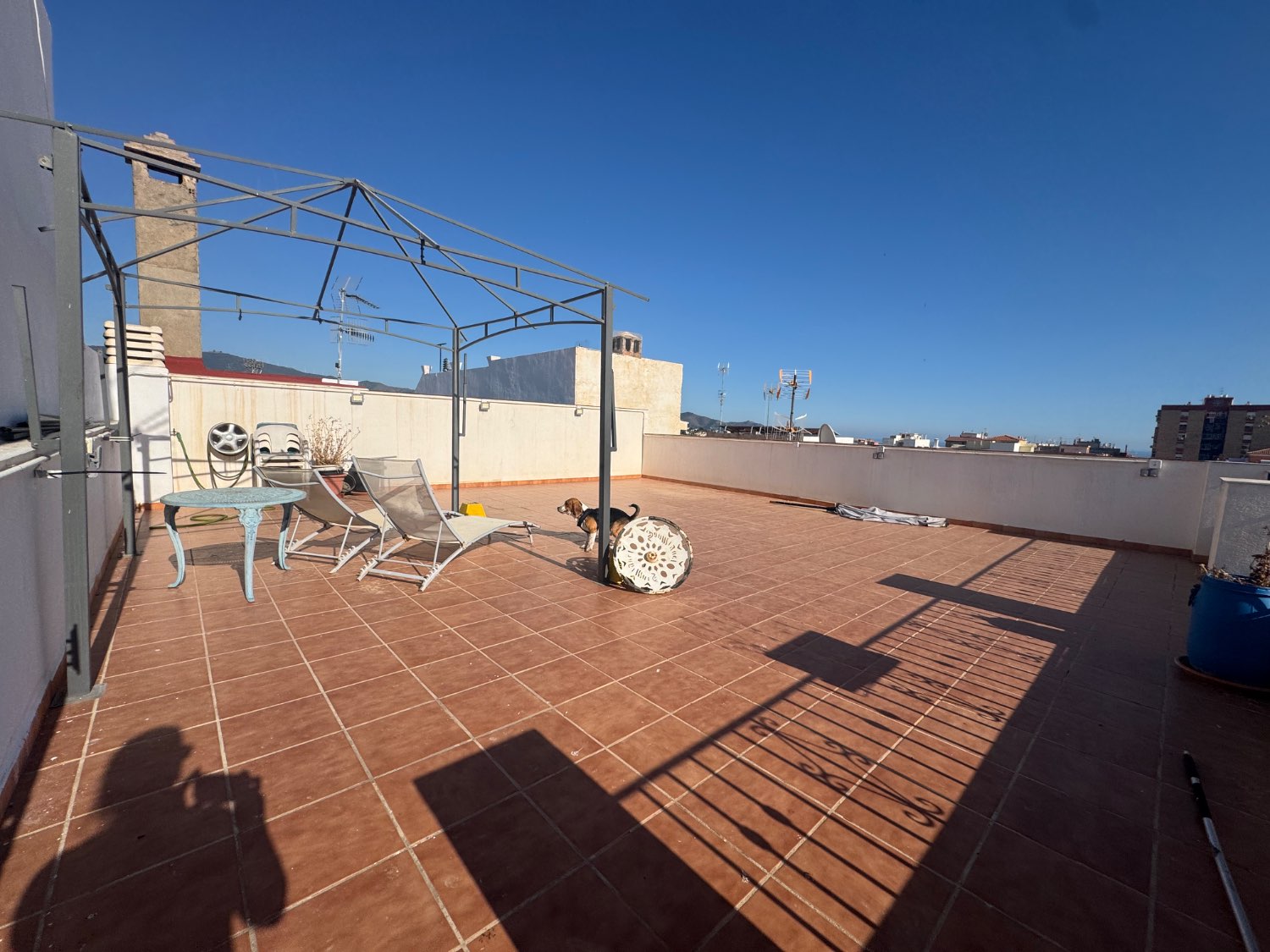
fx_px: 514
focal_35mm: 14
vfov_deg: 85.7
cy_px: 476
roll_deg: -3.4
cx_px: 635
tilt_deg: -5.0
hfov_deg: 102.1
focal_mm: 2.22
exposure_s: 1/3906
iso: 40
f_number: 2.2
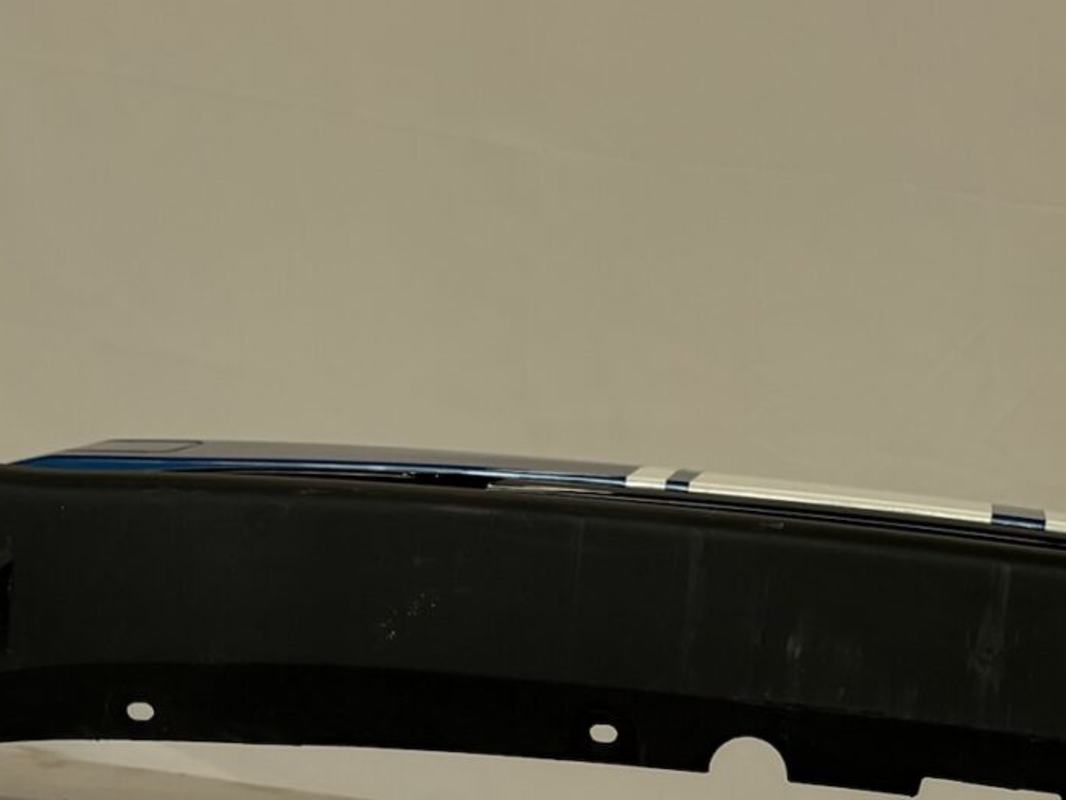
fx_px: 2957
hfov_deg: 20.2
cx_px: 878
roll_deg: -5.2
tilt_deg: -12.9
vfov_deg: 15.0
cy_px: 912
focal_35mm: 96
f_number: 1.6
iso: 40
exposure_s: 1/187
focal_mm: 5.96
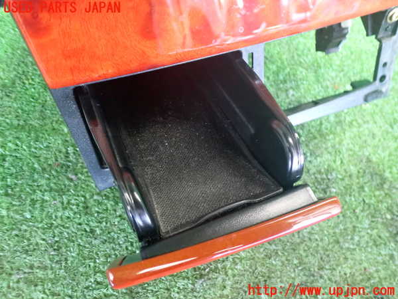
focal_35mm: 30
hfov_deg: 60.0
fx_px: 345
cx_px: 199
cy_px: 150
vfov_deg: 46.8
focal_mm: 5.4
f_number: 2.3
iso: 1250
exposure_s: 1/50
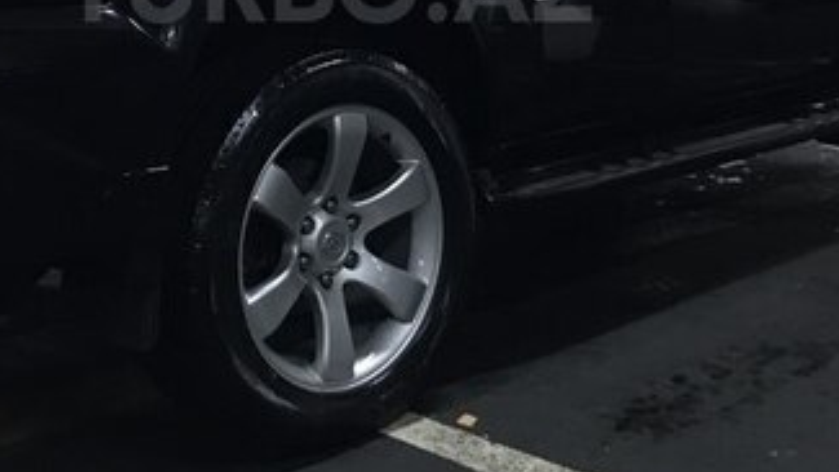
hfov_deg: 33.7
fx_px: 1380
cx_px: 328
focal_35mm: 62
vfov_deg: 18.8
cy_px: -17
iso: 100
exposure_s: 1/17
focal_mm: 3.99
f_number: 1.8
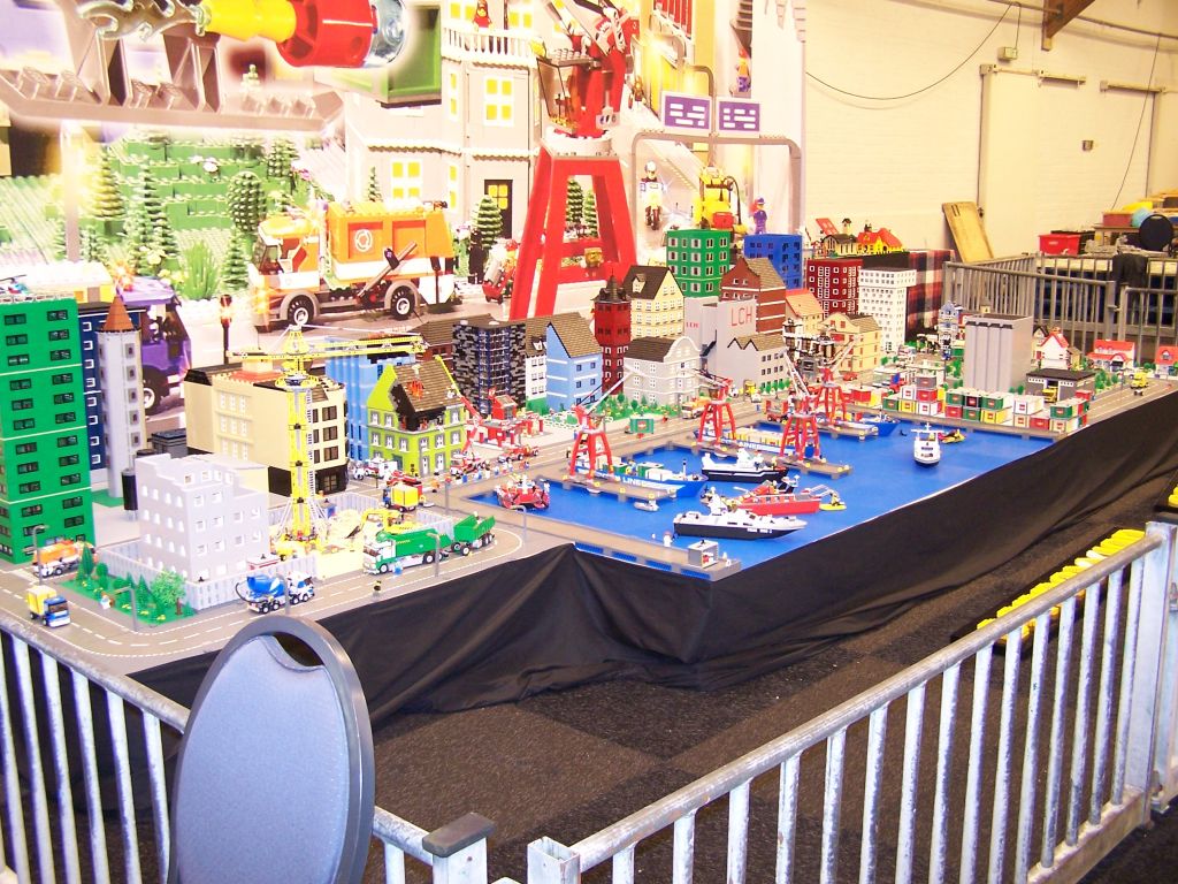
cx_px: 589
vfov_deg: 37.7
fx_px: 1293
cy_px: 442
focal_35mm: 38
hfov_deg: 49.0
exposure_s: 1/6
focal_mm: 6.3
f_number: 2.8
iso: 140
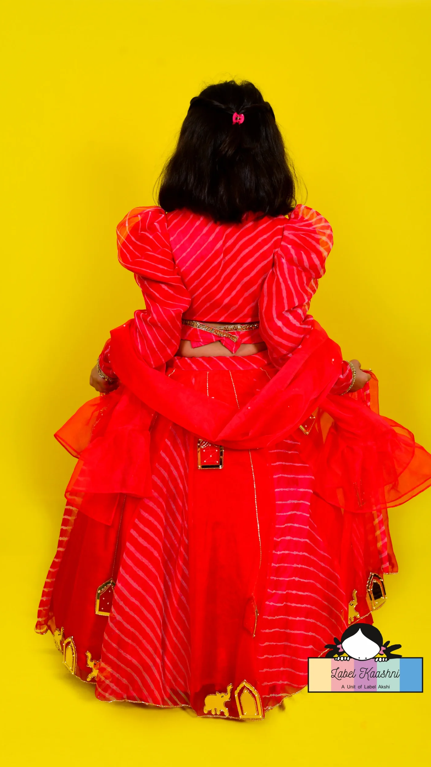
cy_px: 381
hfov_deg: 24.9
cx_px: 208
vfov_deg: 42.9
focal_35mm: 48
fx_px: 975
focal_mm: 30
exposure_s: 1/200
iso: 160
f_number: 9
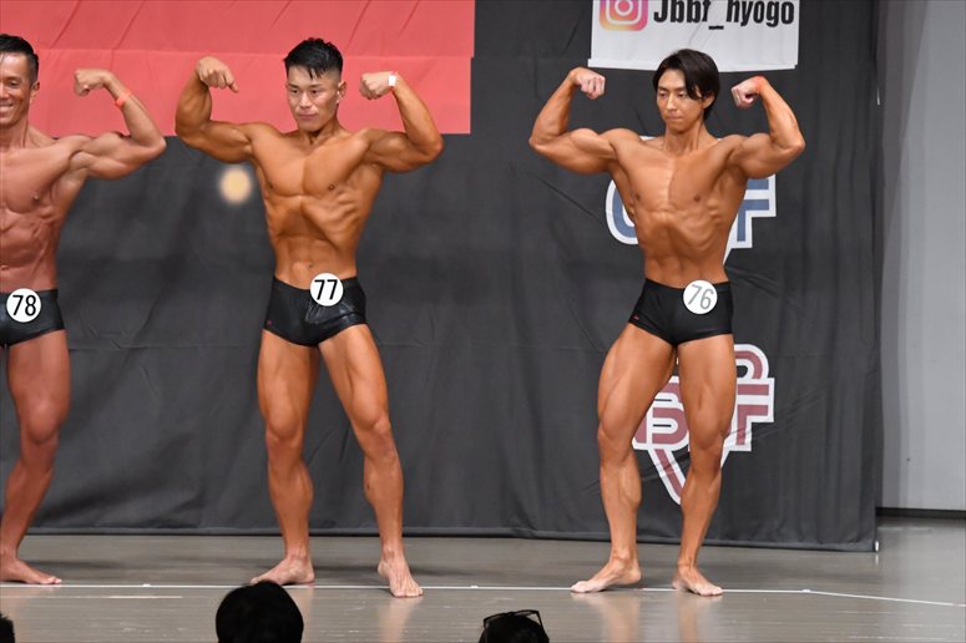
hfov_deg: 9.2
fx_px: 6035
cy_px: 322
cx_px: 483
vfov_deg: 6.1
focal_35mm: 225
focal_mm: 150
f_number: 5.6
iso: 6400
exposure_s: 1/400
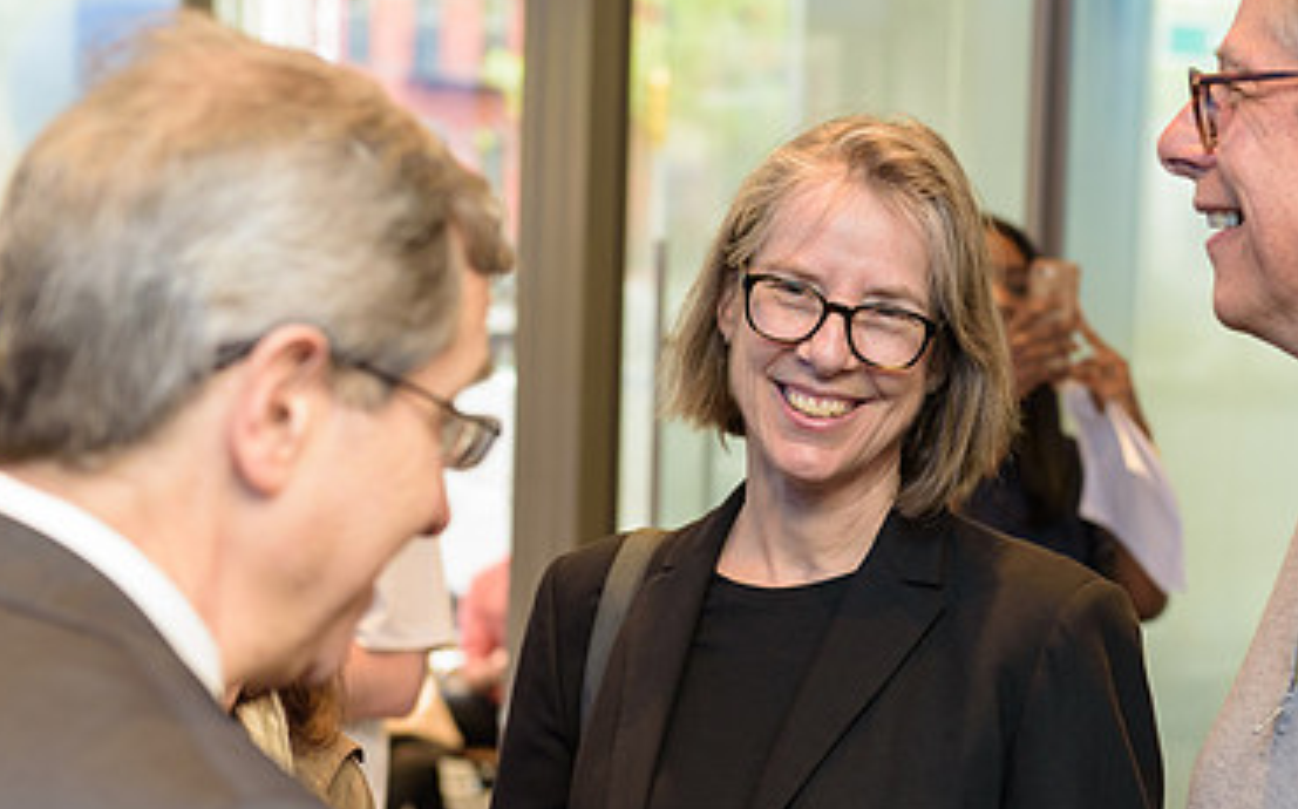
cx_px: 774
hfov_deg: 22.3
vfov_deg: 14.0
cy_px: 540
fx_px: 3287
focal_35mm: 93
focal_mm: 58
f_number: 3.2
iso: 640
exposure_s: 1/125
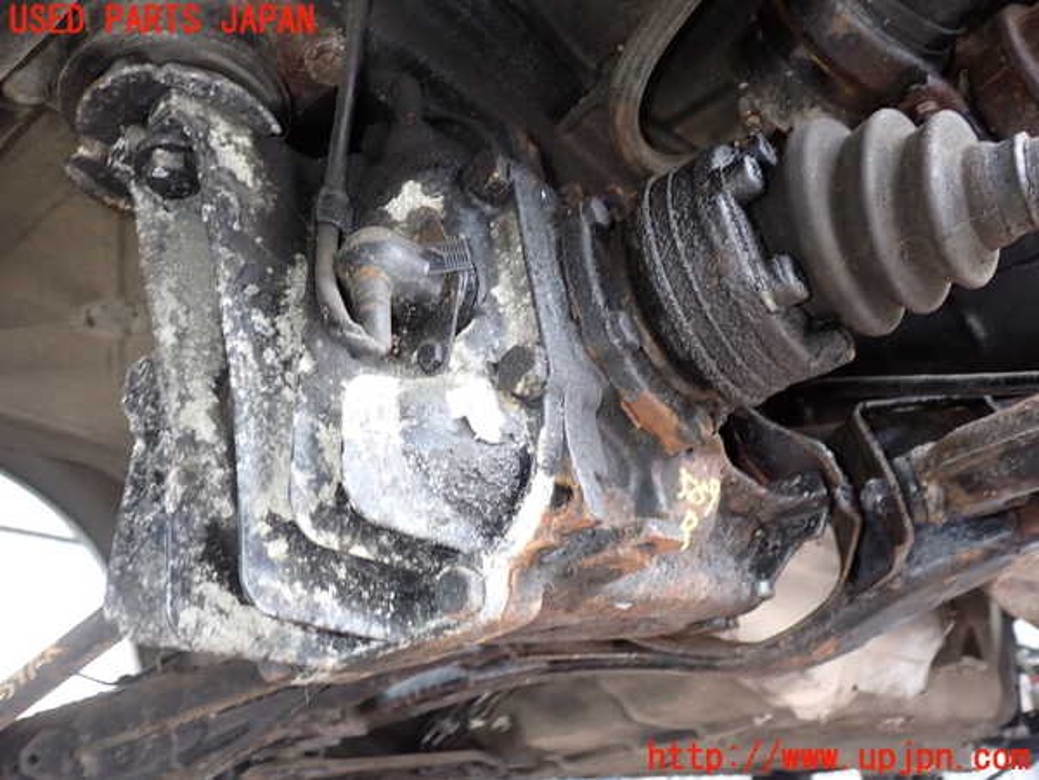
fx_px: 900
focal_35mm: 30
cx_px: 520
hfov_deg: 60.0
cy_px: 390
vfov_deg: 46.8
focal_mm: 5.4
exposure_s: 1/30
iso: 200
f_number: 2.3
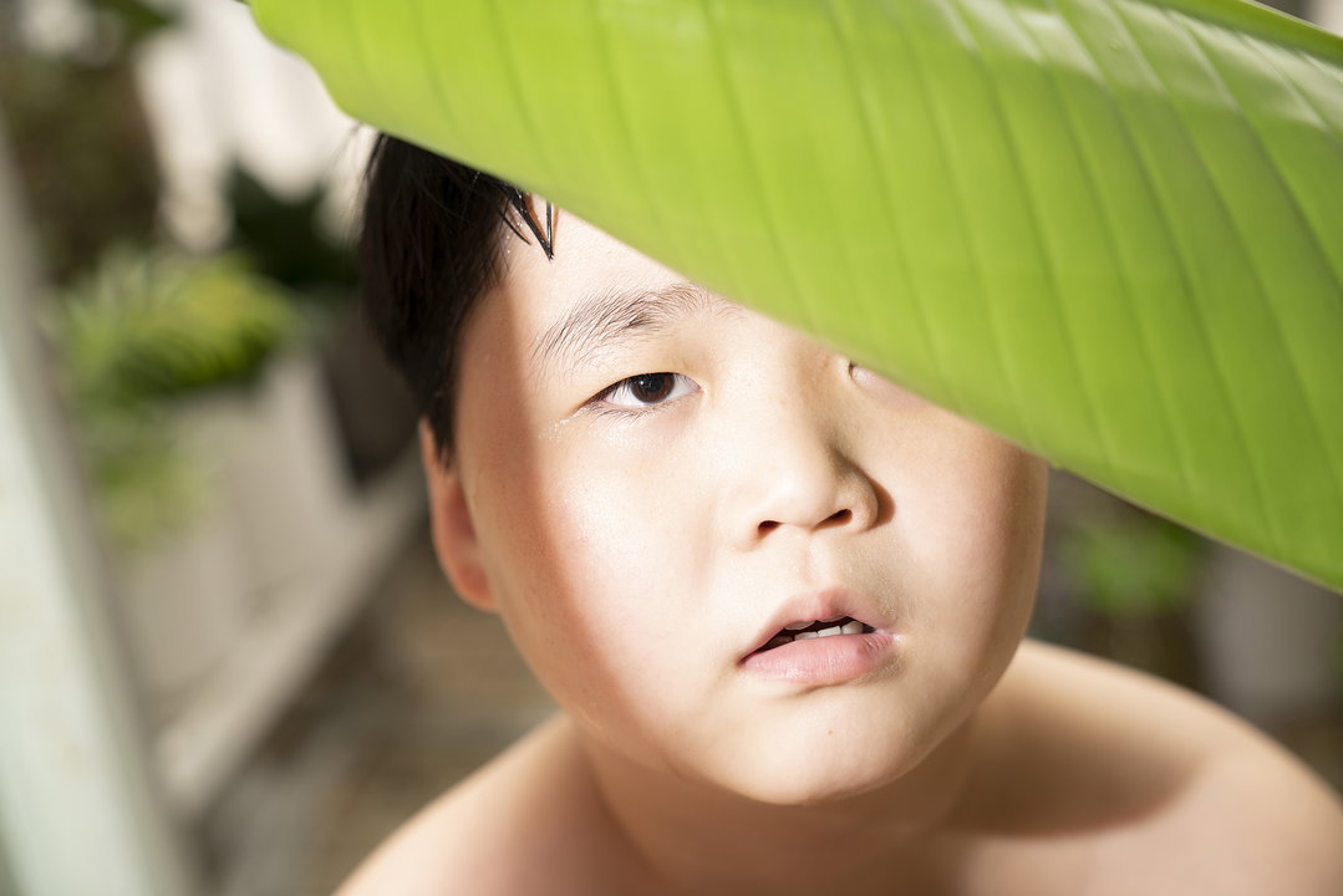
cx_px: 672
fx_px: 2052
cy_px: 448
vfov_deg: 24.6
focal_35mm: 55
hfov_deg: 36.2
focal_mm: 55
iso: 250
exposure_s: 1/250
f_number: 2.8
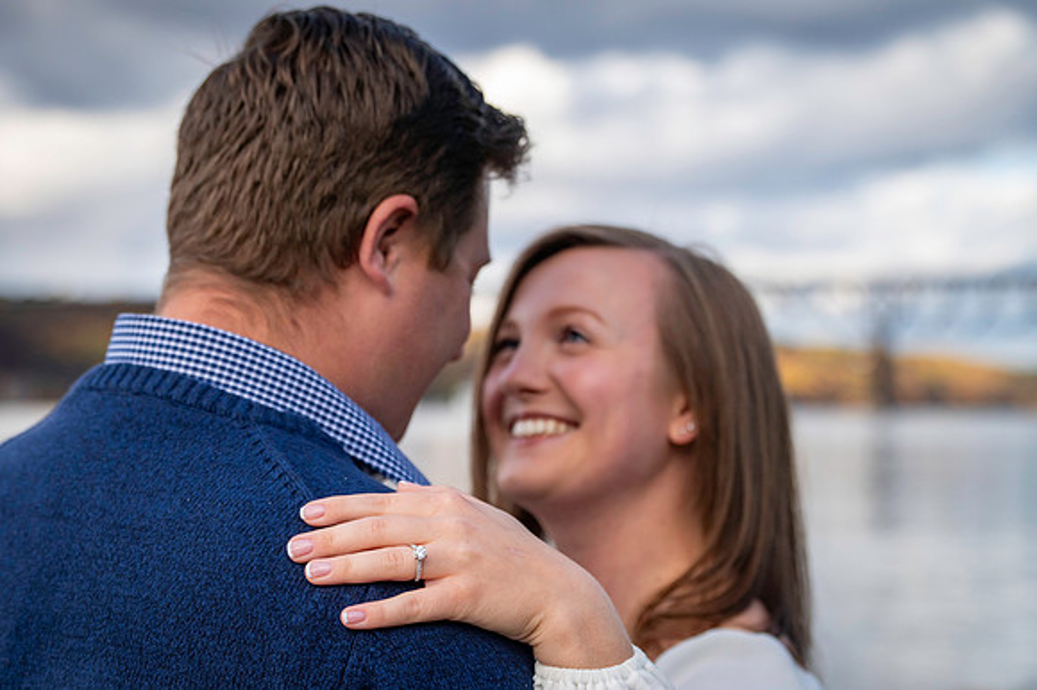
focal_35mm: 71
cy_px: 345
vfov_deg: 19.0
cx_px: 518
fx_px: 2057
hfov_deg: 28.3
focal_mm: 70
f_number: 4.5
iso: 1250
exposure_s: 1/8000
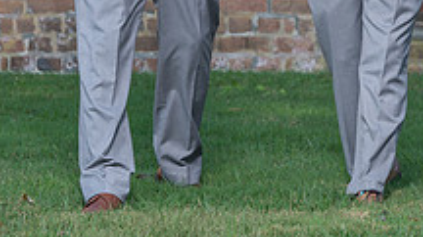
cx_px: 578
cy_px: -90
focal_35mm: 321
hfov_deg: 6.7
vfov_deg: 3.8
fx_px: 3597
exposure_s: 1/200
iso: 100
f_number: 5.6
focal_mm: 105
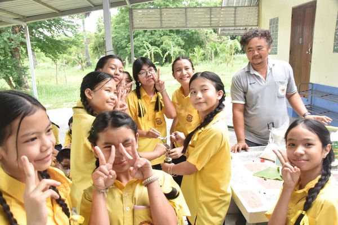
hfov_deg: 61.9
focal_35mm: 30
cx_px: 169
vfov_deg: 43.6
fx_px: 282
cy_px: 112
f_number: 4
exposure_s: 1/160
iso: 2000
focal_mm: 30
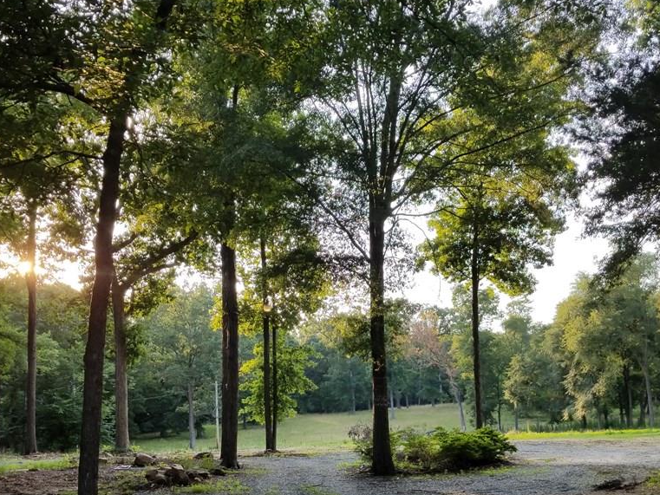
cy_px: 321
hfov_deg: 52.6
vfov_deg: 40.3
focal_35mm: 35
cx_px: 342
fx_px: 667
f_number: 1.7
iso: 50
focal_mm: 4.25
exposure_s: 1/692
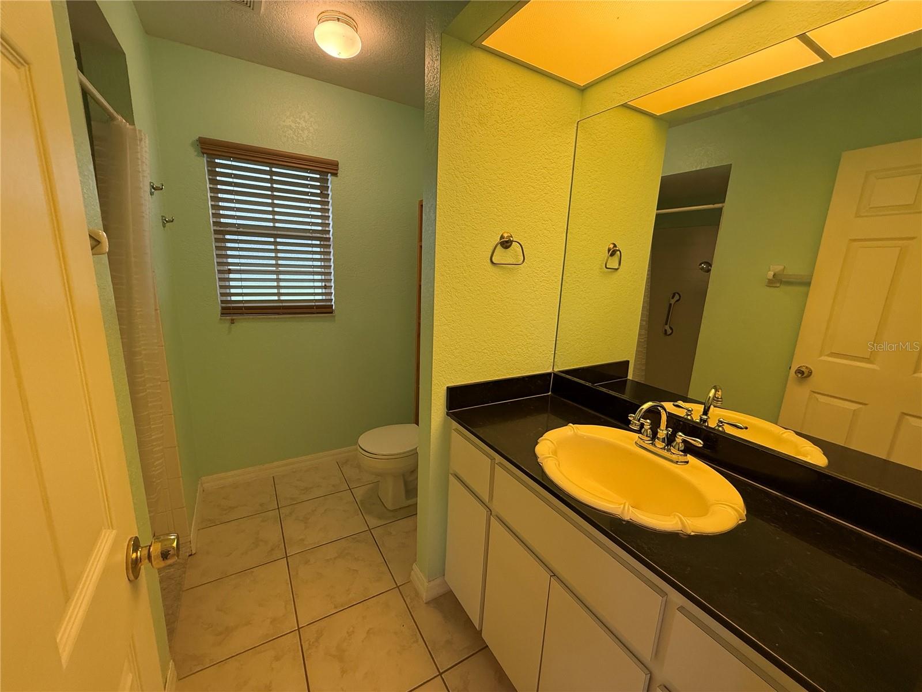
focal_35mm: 14
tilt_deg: -11.7
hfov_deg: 102.1
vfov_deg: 85.7
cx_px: 461
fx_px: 373
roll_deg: -2.5
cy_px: 346
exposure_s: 1/120
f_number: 2.2
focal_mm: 2.22
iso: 200
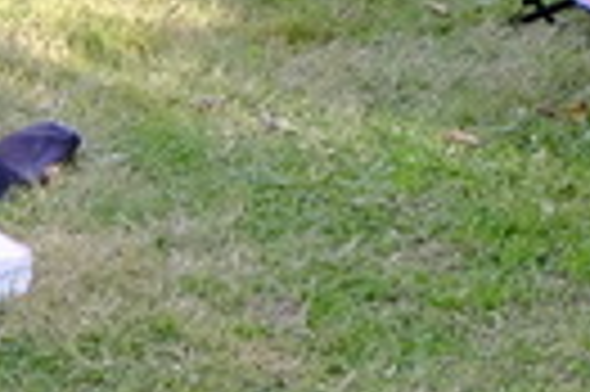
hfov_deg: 9.6
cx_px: 608
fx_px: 3503
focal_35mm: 214
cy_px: -620
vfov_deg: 6.1
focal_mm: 23
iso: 640
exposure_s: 1/40
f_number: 8
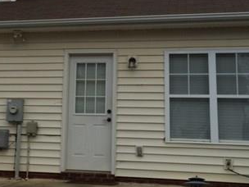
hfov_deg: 31.3
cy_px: 57
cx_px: 75
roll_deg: -2.2
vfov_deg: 23.9
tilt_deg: +12.2
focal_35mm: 61
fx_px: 439
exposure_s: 1/860
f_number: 2.2
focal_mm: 4.15
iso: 32
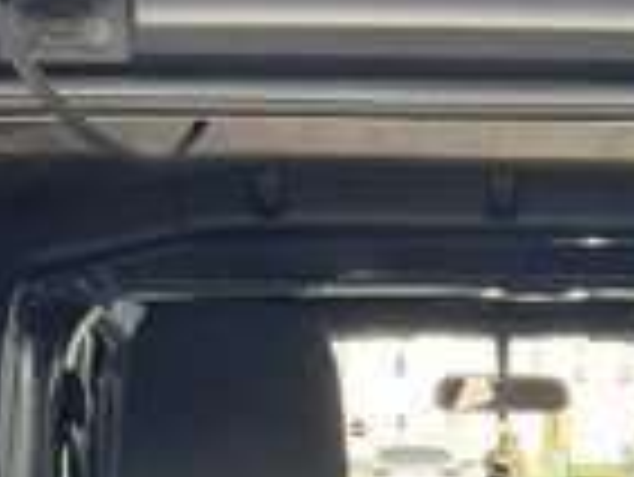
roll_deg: -1.3
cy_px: 958
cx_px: 607
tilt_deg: -11.4
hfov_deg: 15.8
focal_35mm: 123
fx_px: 2255
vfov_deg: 11.0
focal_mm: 3
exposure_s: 1/60
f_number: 1.8
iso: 40
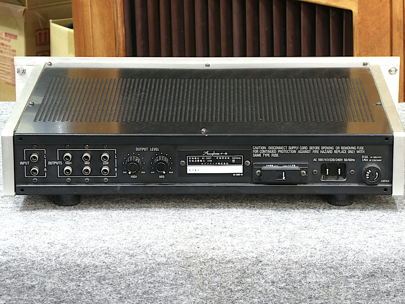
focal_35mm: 143
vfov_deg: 10.4
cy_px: 152
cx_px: 202
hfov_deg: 13.8
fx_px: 1673
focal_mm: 25.6
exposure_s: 1/2
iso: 200
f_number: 5.4
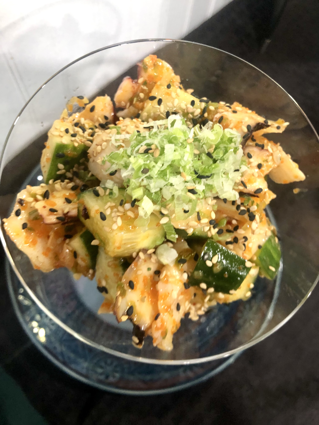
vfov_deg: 63.4
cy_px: 212
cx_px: 160
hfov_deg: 49.7
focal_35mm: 28
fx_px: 344
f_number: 1.8
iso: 100
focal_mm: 4
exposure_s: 1/9
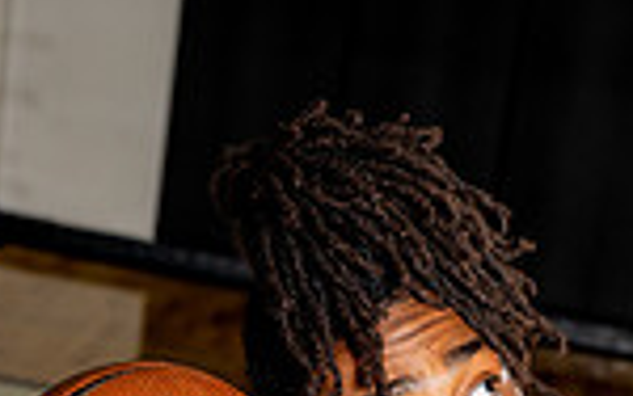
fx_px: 3539
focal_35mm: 205
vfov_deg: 6.2
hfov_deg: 10.2
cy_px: 880
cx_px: 502
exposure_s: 1/250
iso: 250
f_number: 5.6
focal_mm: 67
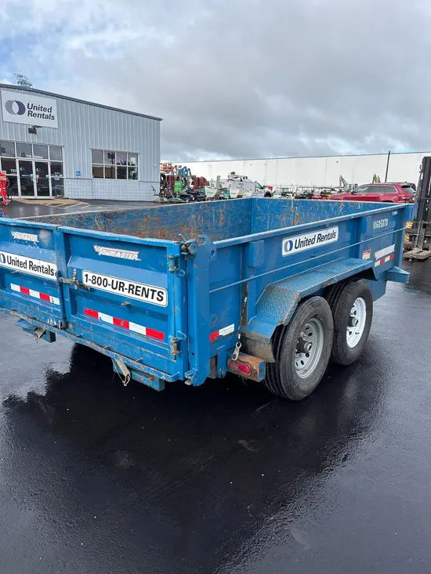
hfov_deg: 53.1
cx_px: 216
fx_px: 432
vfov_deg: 67.3
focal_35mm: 26
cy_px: 287
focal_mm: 5.96
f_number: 1.6
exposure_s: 1/1695
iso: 50
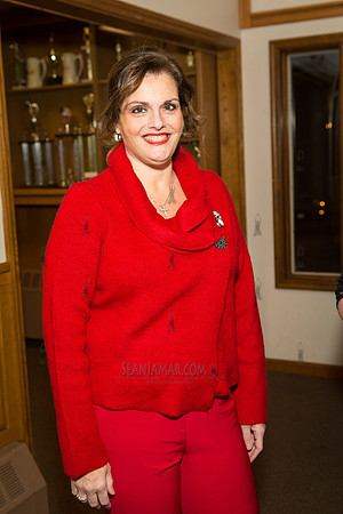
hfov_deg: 28.1
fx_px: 686
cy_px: 257
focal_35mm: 48
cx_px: 172
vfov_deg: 41.1
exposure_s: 1/320
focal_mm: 48
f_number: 4.5
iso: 1600
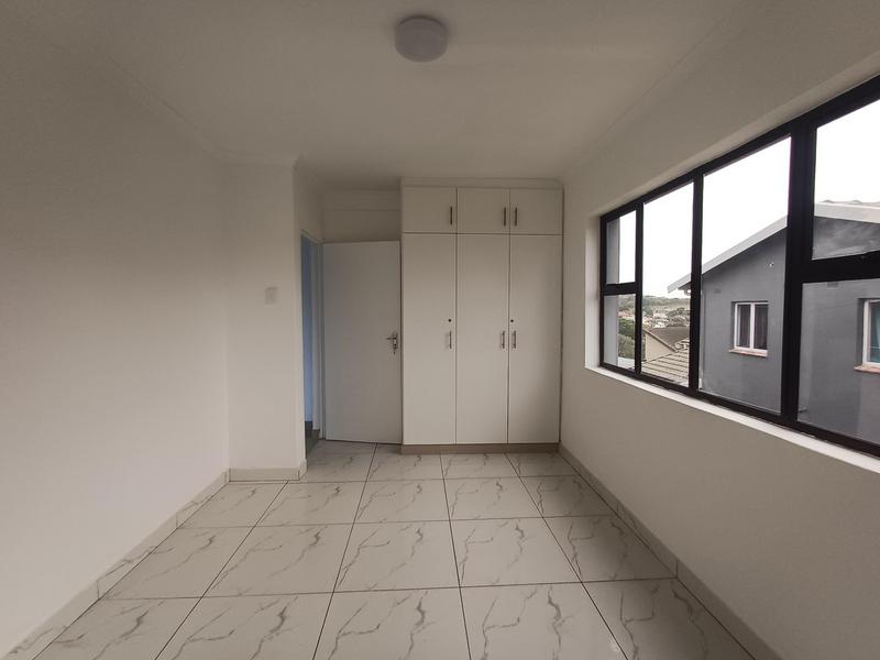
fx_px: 407
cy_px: 330
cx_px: 440
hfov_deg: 94.5
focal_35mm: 16
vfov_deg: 78.1
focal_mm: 1.64
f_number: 2.2
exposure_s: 1/100
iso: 64
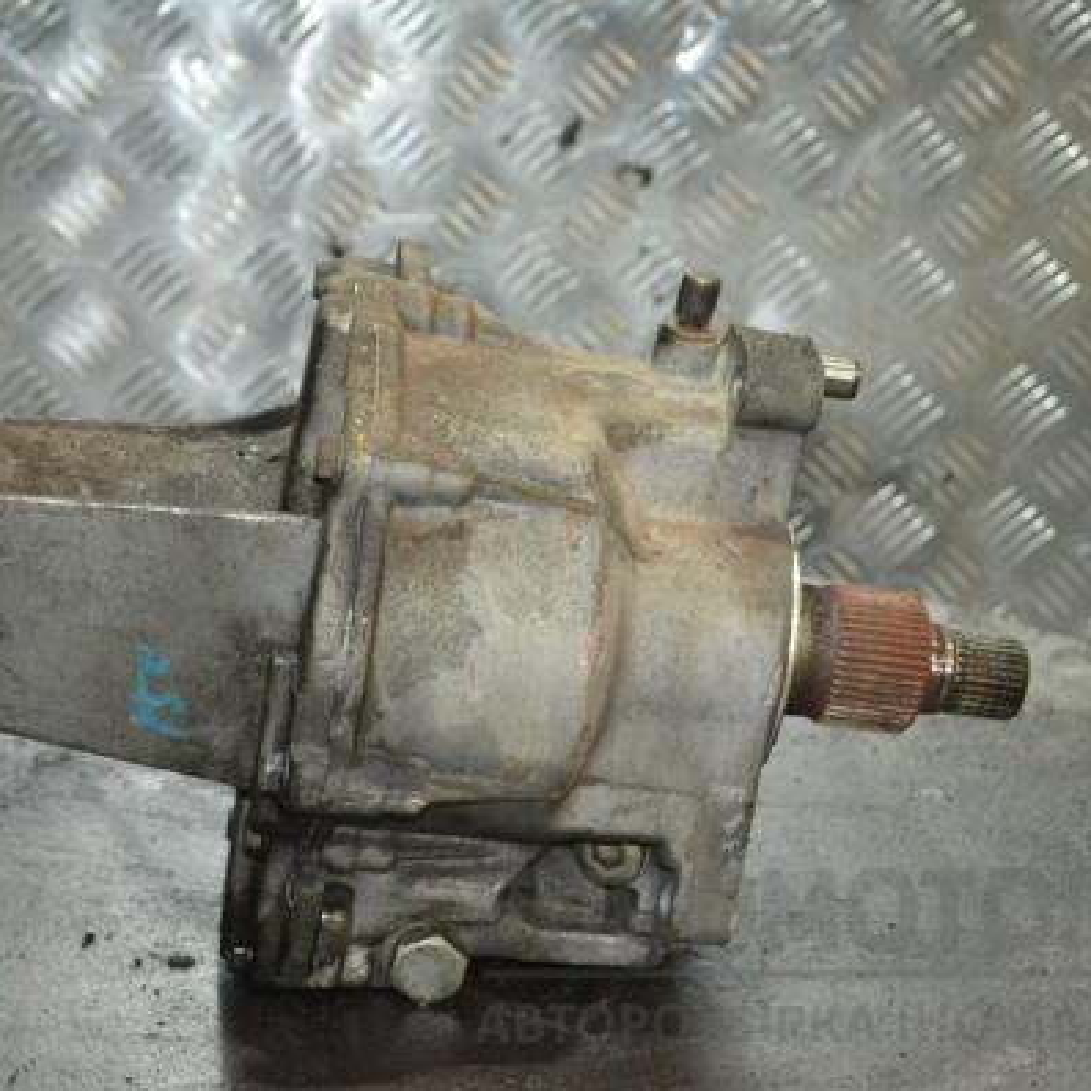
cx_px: 423
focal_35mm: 81
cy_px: 544
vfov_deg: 21.4
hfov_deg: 21.4
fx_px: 2888
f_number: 5.3
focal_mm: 42
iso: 2800
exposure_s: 1/60
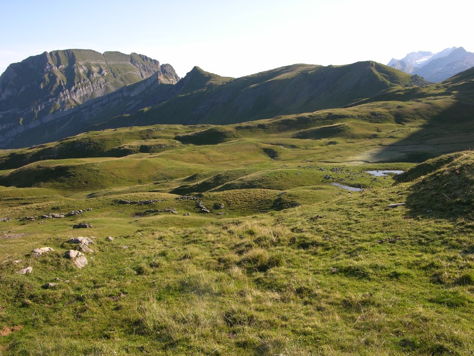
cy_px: 178
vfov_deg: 40.7
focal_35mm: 35
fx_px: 479
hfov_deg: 52.6
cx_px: 237
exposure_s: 1/147
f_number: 5
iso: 50
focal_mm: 8.9
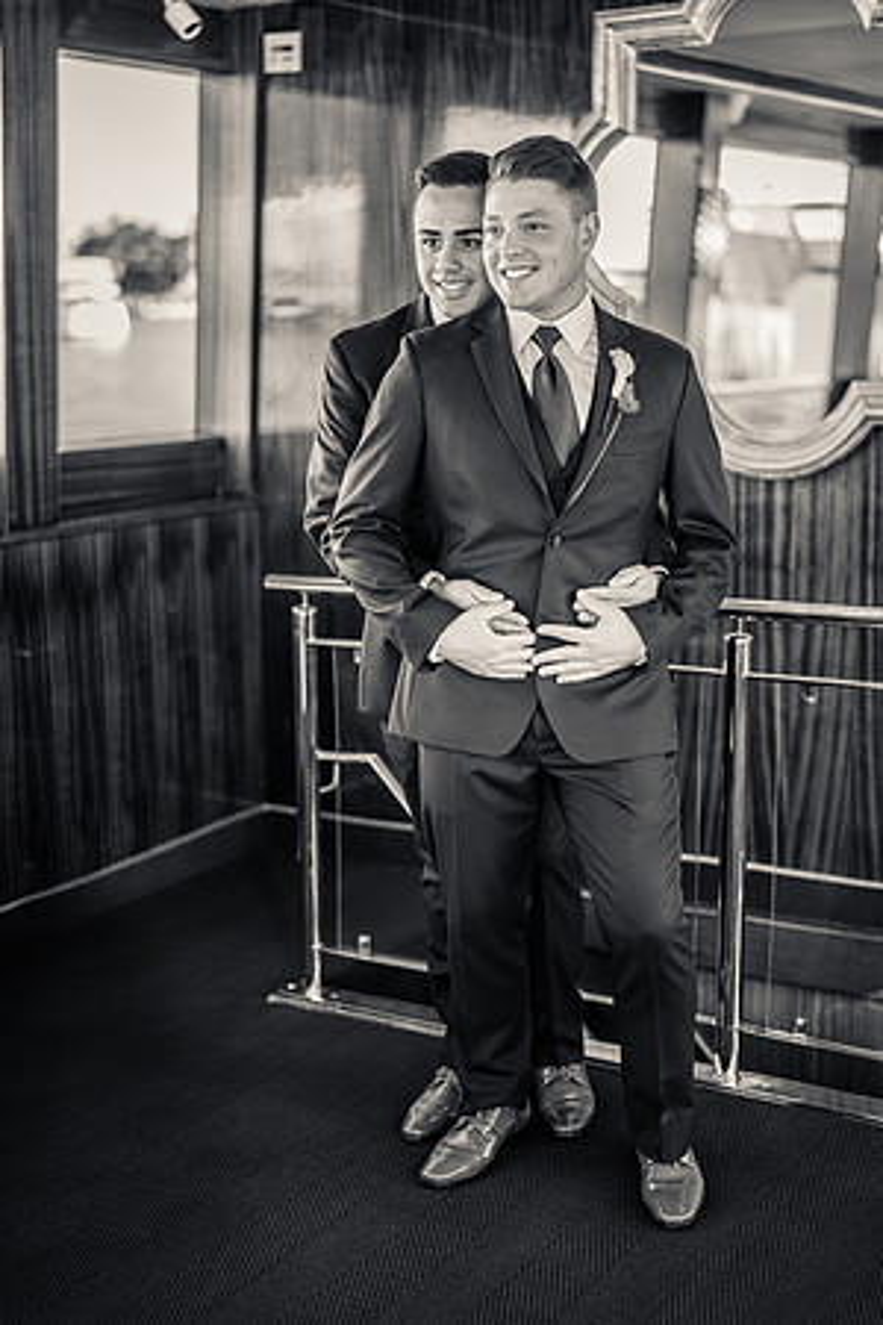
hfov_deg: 27.0
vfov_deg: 39.6
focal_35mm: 50
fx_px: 1839
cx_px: 442
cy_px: 662
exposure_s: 1/200
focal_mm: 50
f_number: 1.4
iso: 160
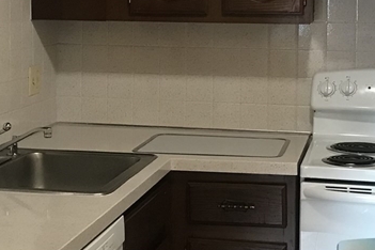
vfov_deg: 15.9
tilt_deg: -1.5
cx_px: 183
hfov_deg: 23.9
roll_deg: -1.7
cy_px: 35
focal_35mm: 85
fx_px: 885
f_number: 1.8
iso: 64
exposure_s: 1/15
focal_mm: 3.99
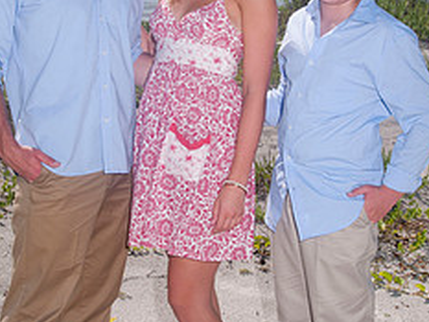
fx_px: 1104
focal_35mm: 89
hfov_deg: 22.0
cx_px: 213
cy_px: 145
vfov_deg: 16.6
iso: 100
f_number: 13
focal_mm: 32
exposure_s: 1/250
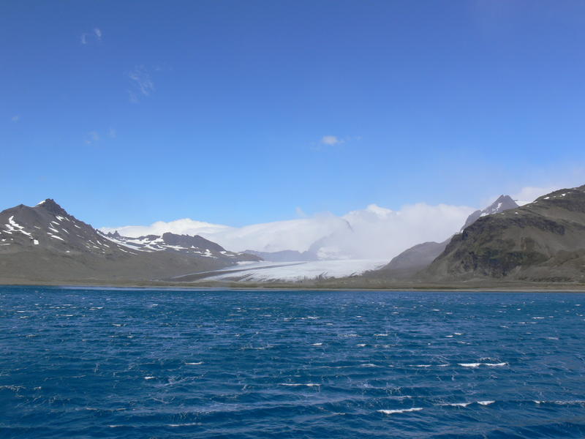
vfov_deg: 40.7
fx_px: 591
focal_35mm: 35
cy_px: 220
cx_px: 292
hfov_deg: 52.6
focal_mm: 7.4
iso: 80
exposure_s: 1/400
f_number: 7.1
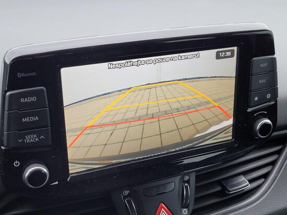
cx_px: 144
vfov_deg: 53.1
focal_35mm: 26
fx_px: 216
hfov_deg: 67.3
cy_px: 108
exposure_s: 1/100
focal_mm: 5.4
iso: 100
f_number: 1.8
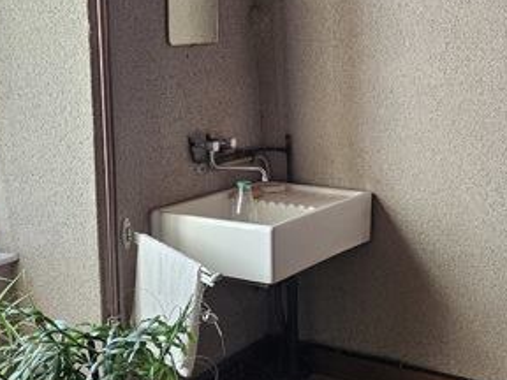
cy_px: 195
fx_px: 937
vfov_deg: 22.9
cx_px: 315
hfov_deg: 30.2
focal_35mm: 64
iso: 200
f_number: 1.8
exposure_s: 1/120
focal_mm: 5.4
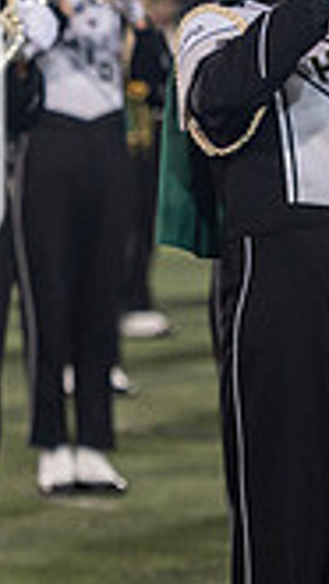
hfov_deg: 2.7
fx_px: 6953
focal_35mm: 449
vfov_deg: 4.8
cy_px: 163
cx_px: -262
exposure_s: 1/500
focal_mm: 122
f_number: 2.8
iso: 1000
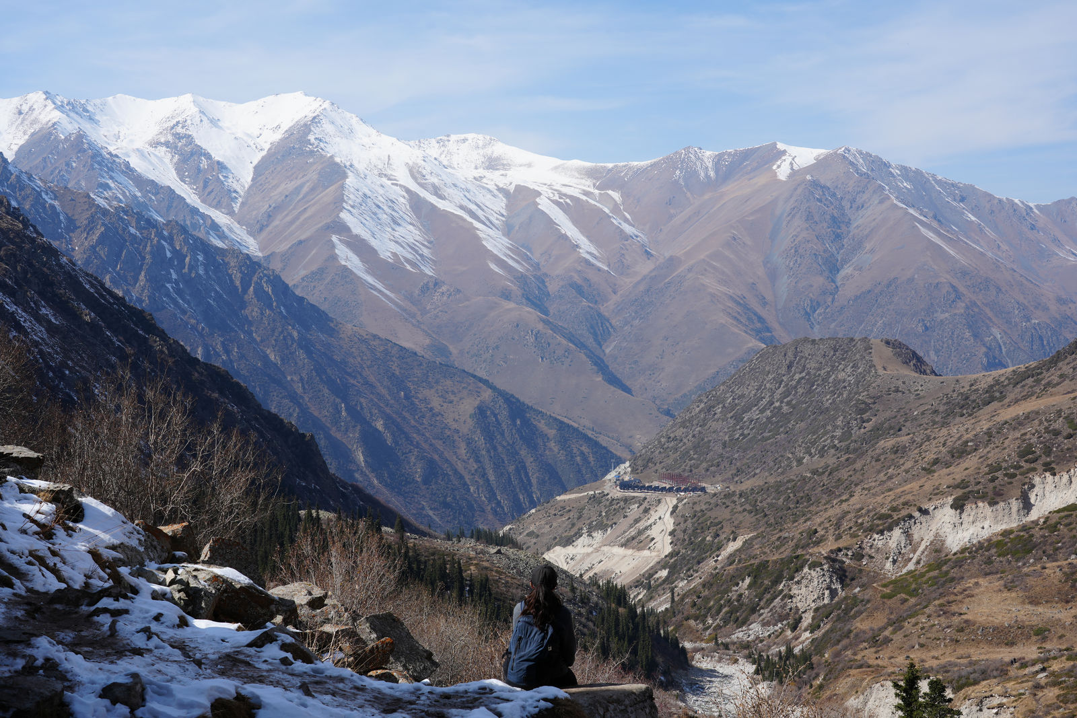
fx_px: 1316
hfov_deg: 44.5
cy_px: 359
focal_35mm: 44
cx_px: 538
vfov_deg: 30.5
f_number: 10
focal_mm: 44
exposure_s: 1/160
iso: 100
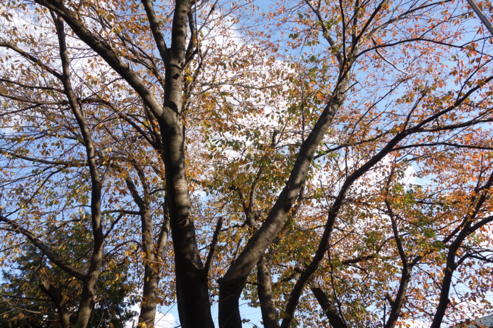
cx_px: 246
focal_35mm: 28
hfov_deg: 65.5
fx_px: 383
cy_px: 164
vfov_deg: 46.4
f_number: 5.6
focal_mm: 10.4
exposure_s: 1/200
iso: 125
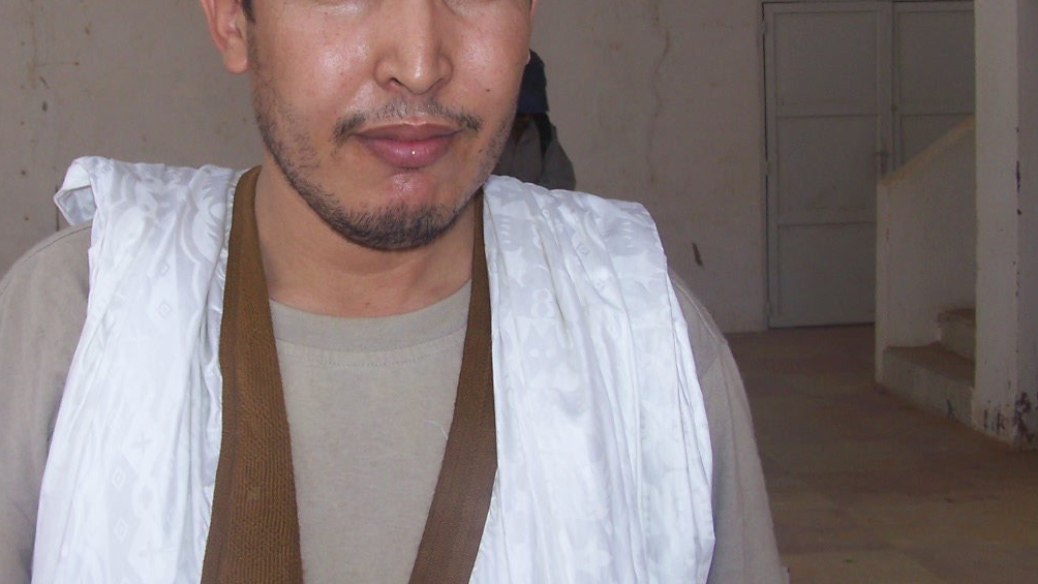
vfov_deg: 18.2
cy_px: 163
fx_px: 1817
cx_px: 394
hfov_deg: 31.8
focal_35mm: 66
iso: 64
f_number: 4
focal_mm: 6.3
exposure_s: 1/250
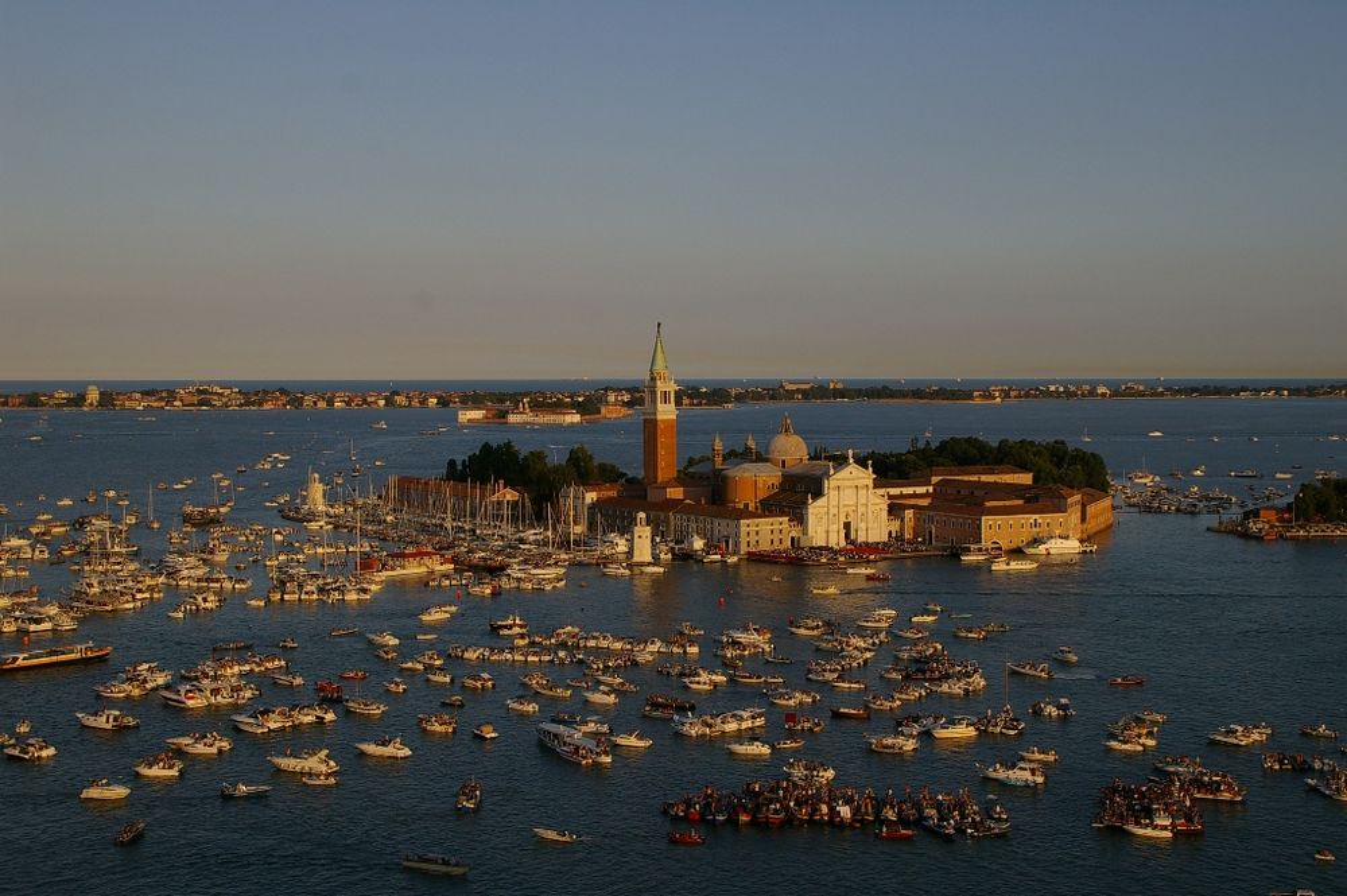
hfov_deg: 40.0
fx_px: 1851
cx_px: 674
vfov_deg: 27.2
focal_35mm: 50
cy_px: 448
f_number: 8
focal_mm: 33
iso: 200
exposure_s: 1/500
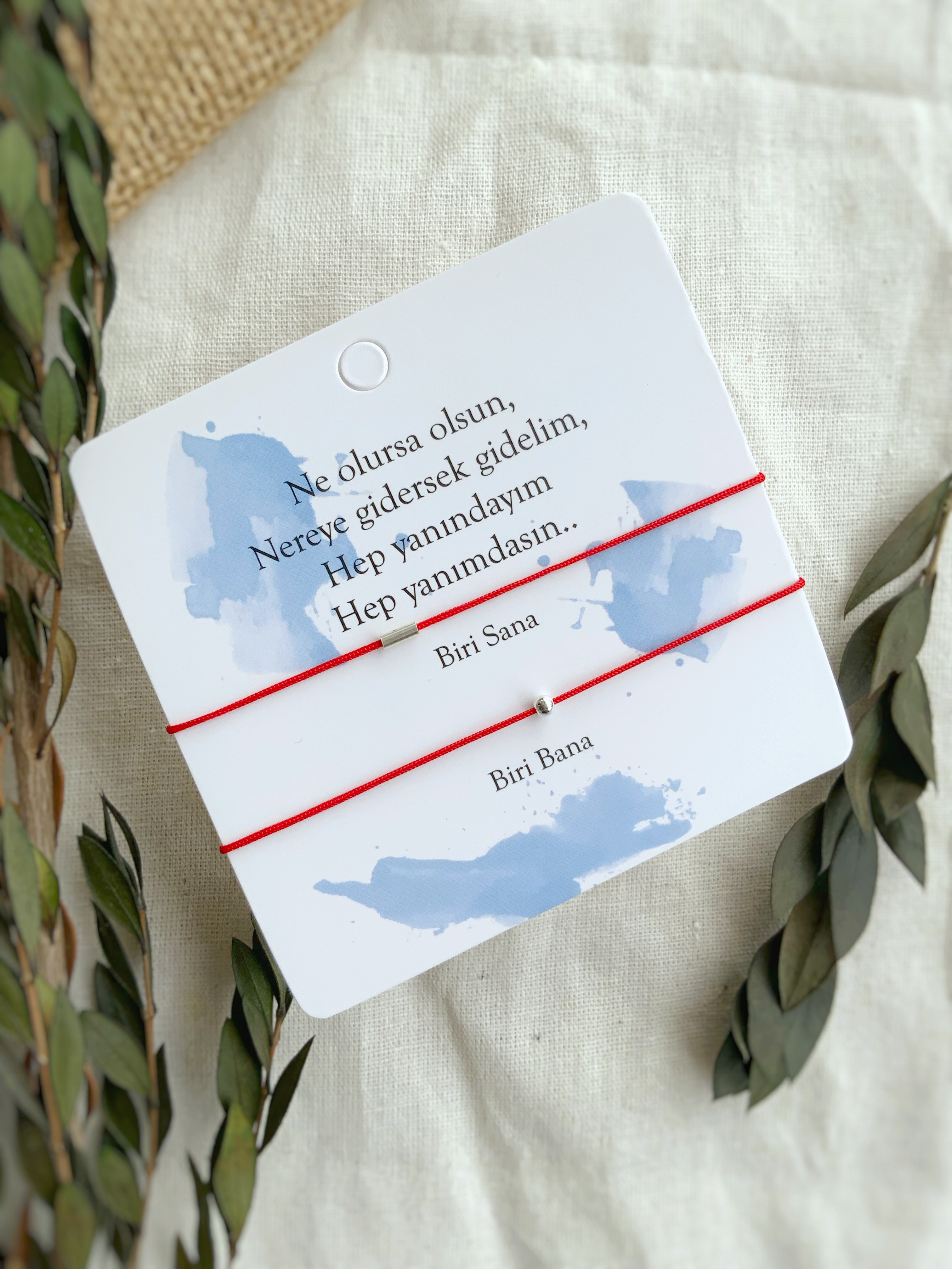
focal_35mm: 29
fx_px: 1063
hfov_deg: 48.2
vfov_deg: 61.7
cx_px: 476
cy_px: 634
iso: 16
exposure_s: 1/217
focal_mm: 3
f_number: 1.8
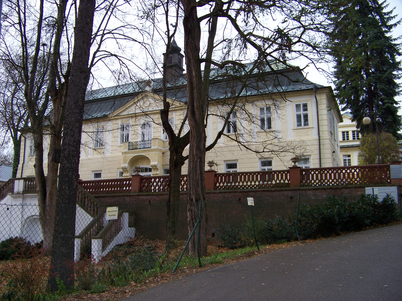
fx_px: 418
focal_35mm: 36
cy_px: 150
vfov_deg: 39.7
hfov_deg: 51.4
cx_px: 201
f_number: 2.8
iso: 64
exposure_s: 1/250
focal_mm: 5.85
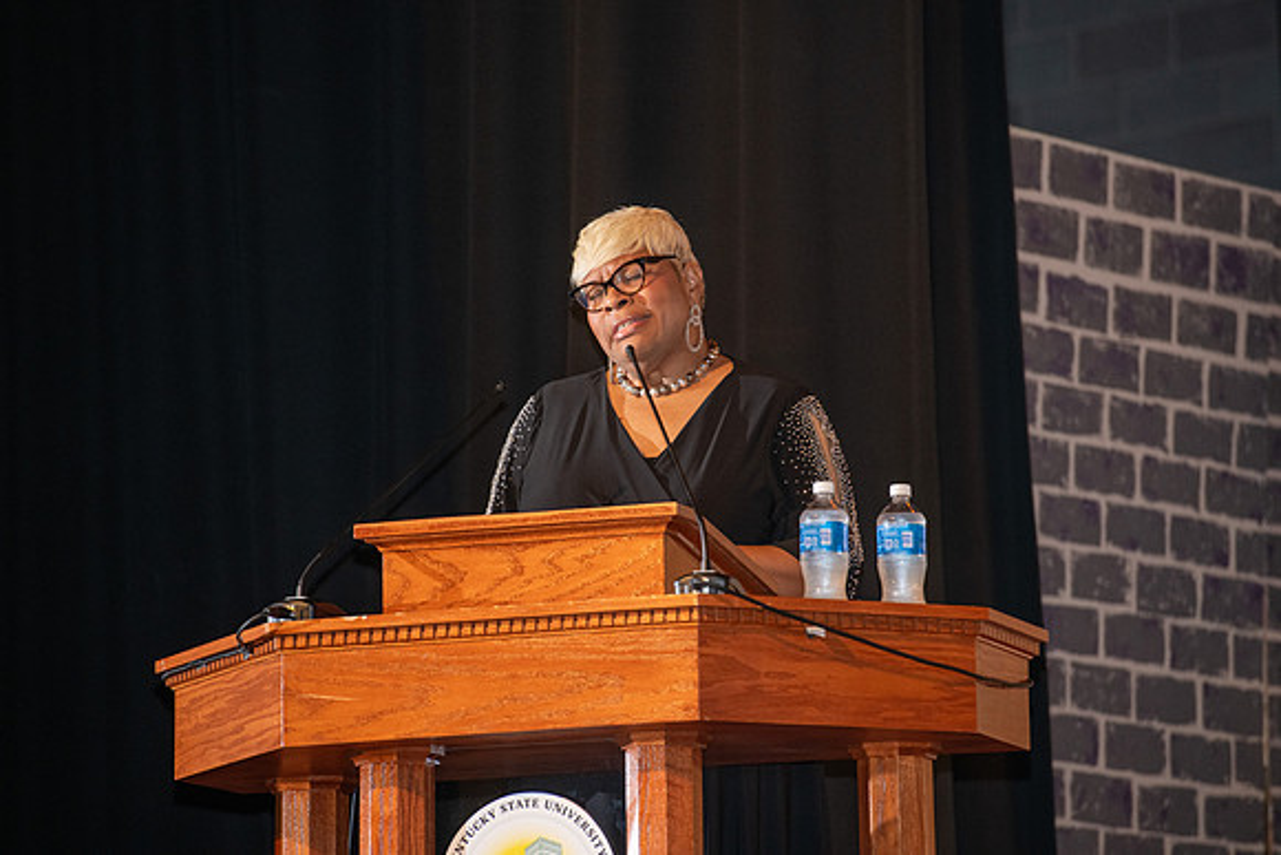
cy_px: 428
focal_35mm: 200
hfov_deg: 10.3
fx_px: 7118
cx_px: 640
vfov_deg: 6.9
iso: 1600
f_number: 4
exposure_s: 1/125
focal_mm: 200
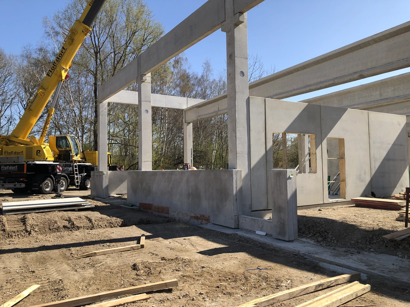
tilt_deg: +1.5
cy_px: 154
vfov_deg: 49.7
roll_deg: +0.3
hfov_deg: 63.4
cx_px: 205
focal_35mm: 28
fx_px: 332
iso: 20
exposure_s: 1/1230
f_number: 1.8
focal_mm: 3.99
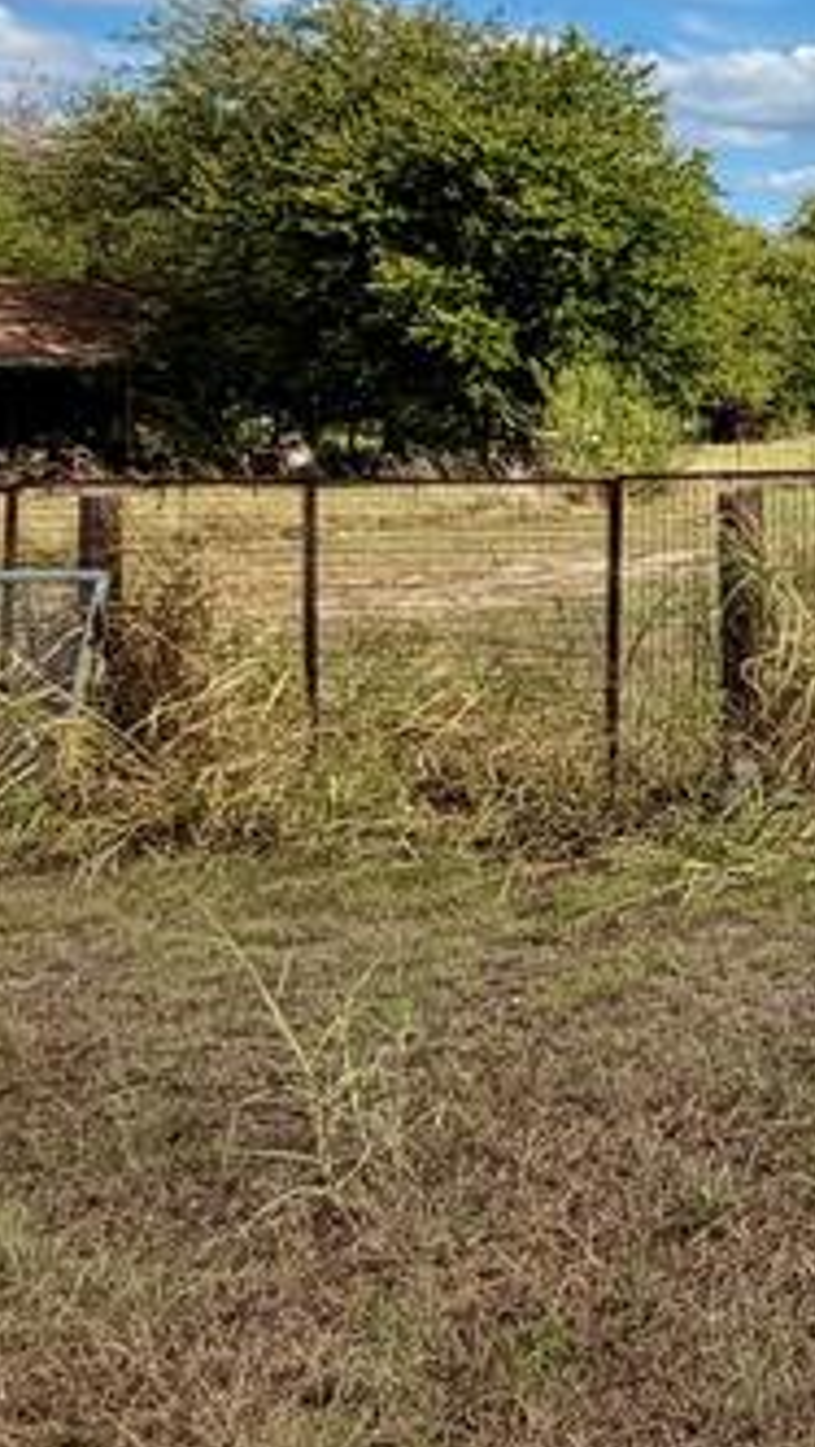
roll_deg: +0.2
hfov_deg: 16.2
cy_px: 370
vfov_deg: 42.4
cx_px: 1809
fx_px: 1804
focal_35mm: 47
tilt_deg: -0.7
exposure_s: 1/1050
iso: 20
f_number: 2.2
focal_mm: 2.22
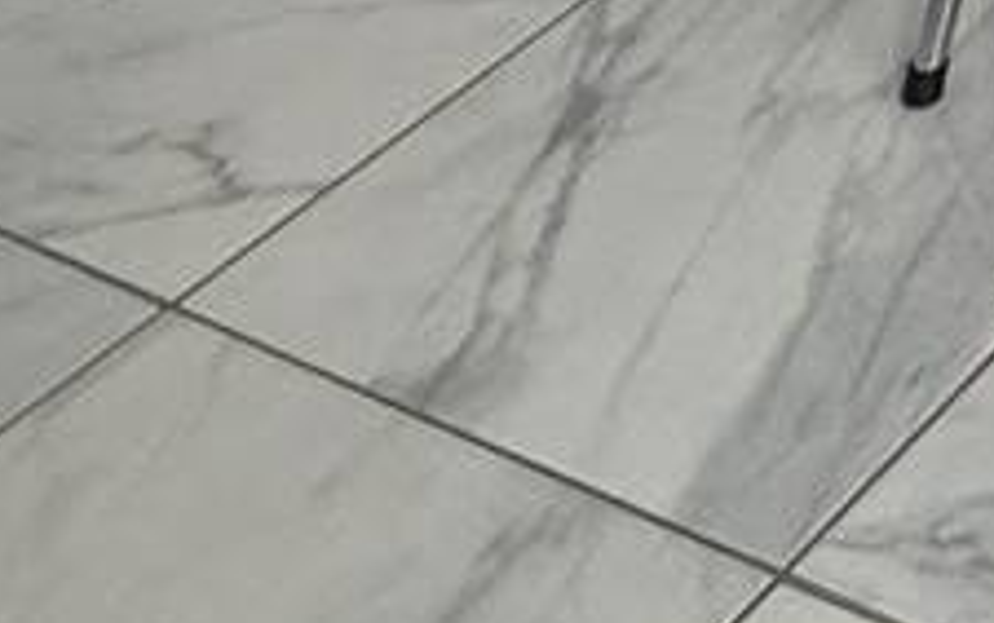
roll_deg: +0.7
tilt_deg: -6.5
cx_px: 2403
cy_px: -1666
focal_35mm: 95
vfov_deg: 8.7
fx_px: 2575
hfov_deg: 14.3
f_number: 2.2
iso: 125
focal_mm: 2.22
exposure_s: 1/120
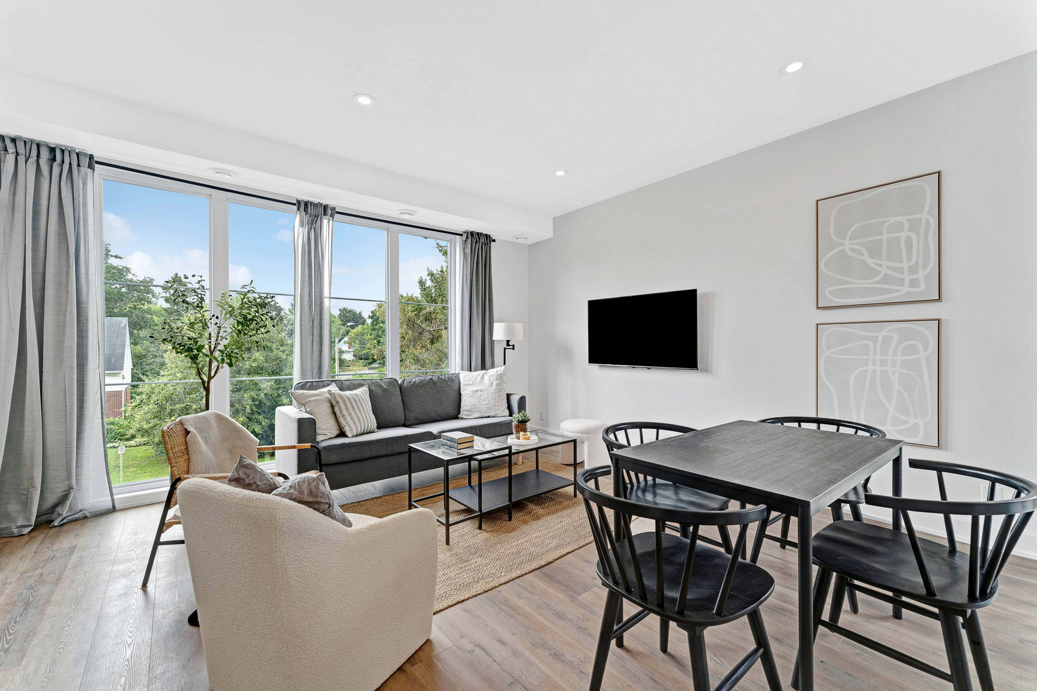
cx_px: 518
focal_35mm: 14
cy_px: 346
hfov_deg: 104.3
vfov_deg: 81.2
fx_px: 403
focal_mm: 14
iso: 400
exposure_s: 1/50
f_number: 10
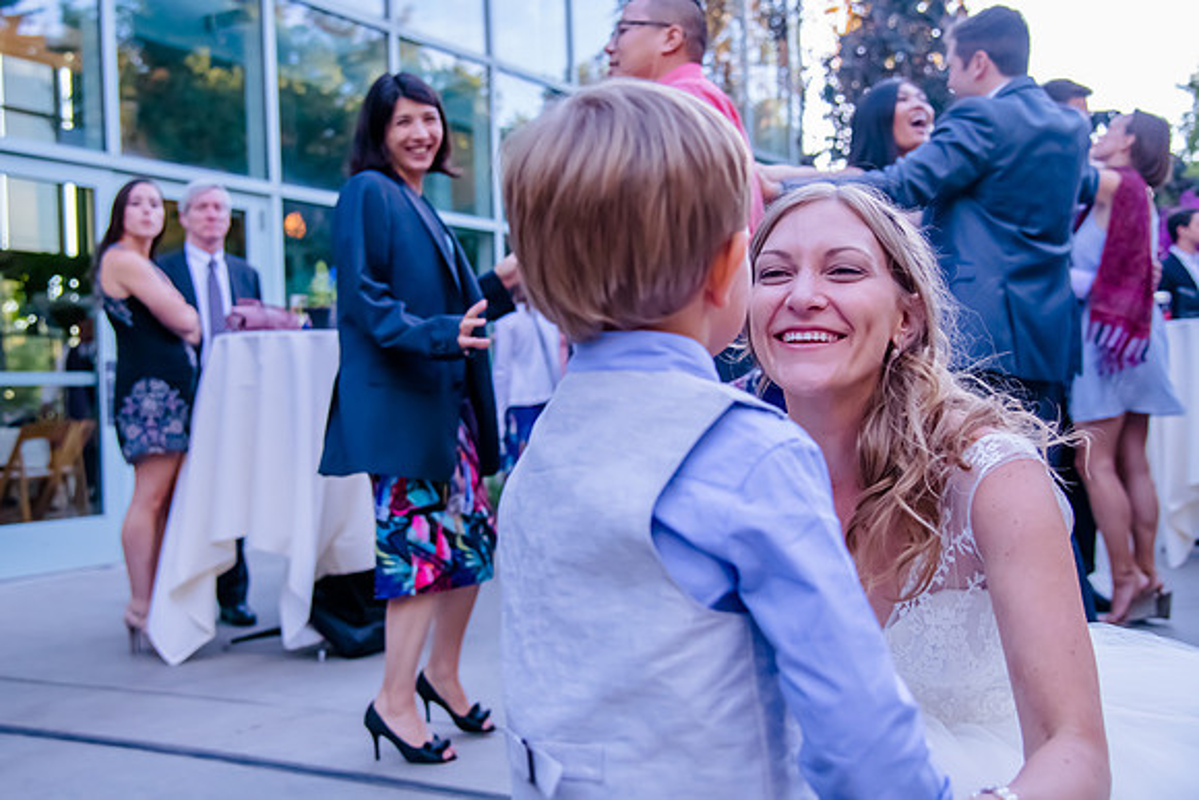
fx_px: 1402
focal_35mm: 42
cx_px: 542
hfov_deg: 46.2
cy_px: 389
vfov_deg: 31.9
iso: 3200
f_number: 4
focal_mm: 38
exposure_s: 1/800
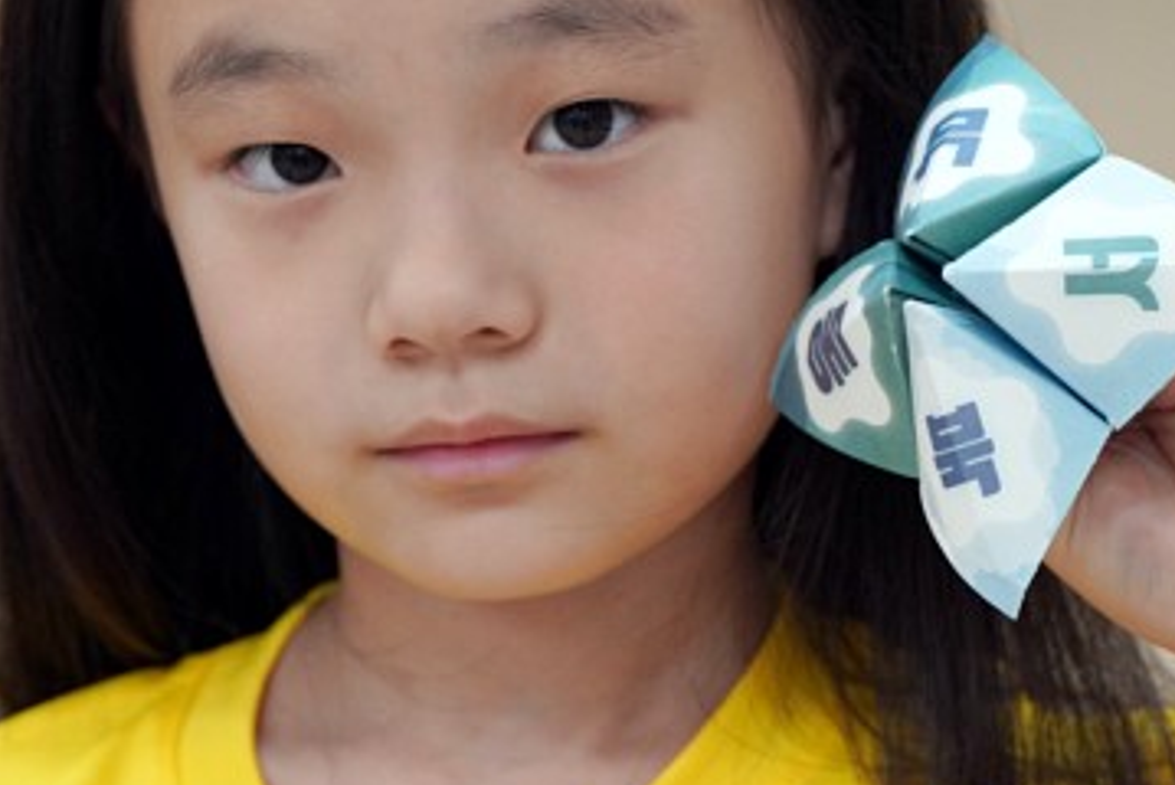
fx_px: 10714
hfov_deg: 6.3
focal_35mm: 328
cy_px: 399
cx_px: 628
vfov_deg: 4.2
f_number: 4
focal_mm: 131
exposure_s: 1/160
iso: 1250
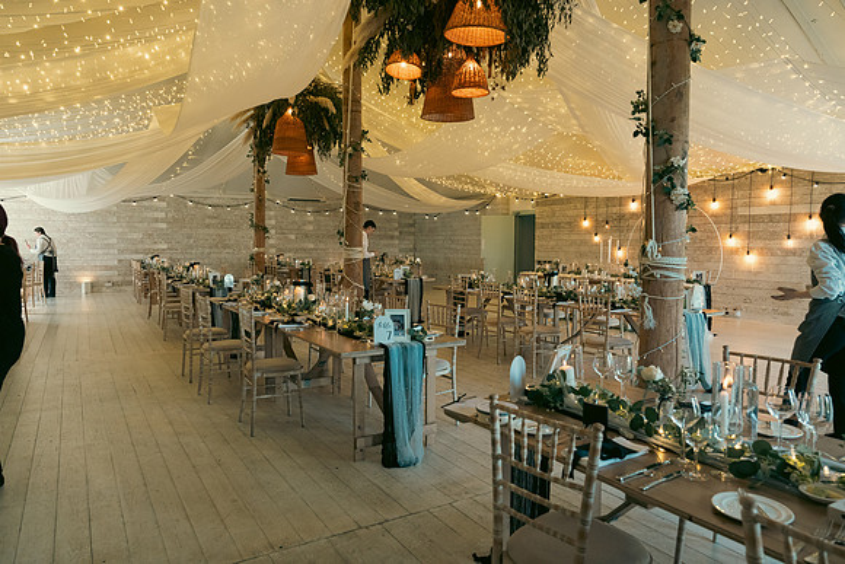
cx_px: 422
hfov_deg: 73.7
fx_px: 563
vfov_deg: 53.2
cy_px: 282
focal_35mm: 24
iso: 2500
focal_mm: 24
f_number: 5.6
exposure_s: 1/200
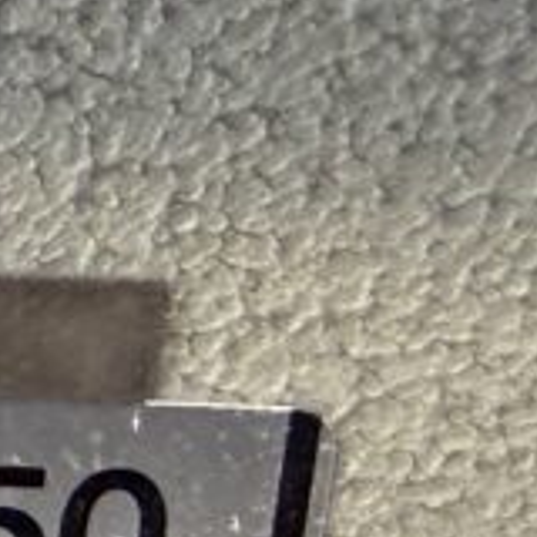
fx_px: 2387
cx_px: -409
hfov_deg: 11.9
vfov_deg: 12.7
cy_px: 560
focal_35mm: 136
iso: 320
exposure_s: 1/100
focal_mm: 2.22
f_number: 2.2
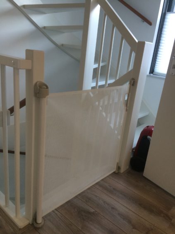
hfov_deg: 48.2
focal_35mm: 29
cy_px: 117
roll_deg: -6.1
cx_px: 88
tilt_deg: -19.3
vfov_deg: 61.7
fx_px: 195
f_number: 2.2
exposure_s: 1/33
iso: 100
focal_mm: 4.15
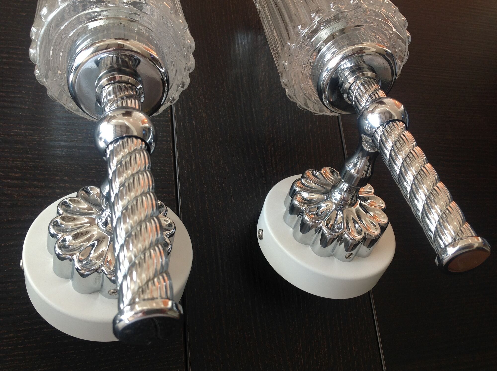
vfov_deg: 40.6
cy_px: 186
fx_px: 502
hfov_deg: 52.7
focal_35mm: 35
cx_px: 248
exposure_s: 1/60
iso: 50
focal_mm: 4.28
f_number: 2.4
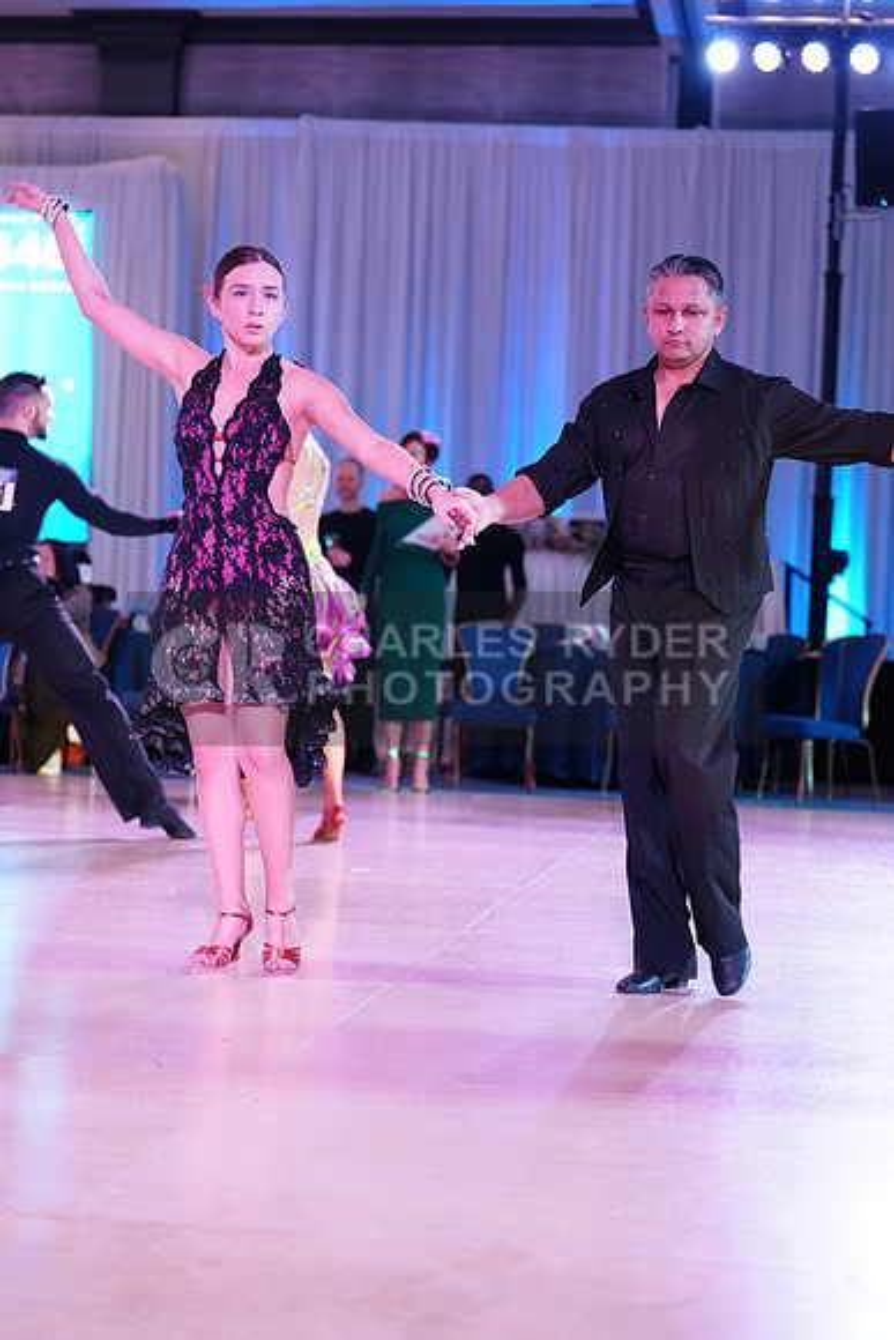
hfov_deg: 19.5
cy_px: 670
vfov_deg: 28.8
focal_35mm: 70
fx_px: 2606
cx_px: 447
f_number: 2.8
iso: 2000
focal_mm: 70
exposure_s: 1/320
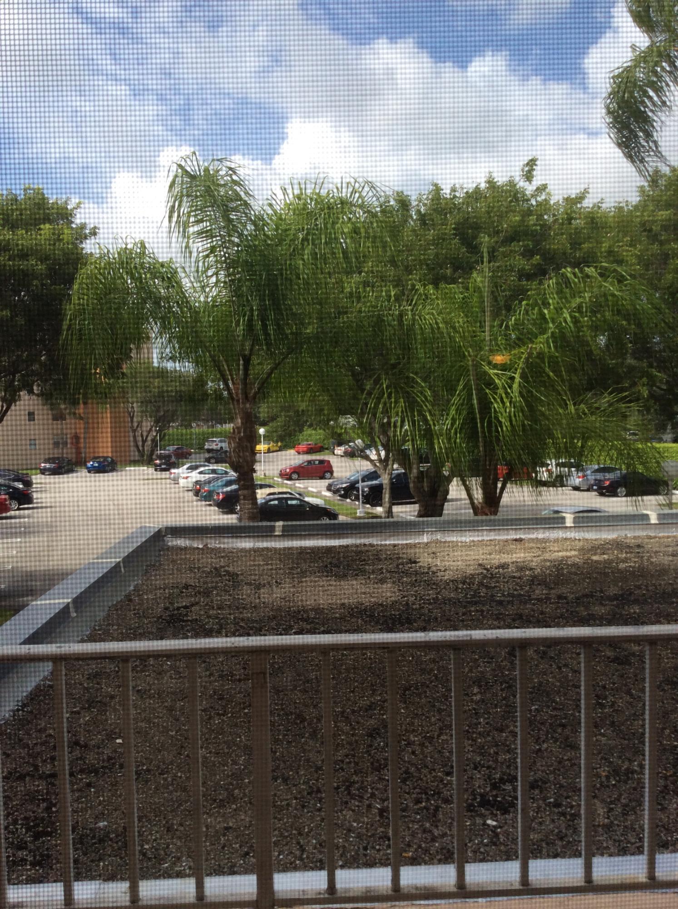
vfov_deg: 56.9
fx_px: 838
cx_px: 339
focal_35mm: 32
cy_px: 454
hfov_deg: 44.0
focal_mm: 3.3
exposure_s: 1/268
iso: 32
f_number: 2.4
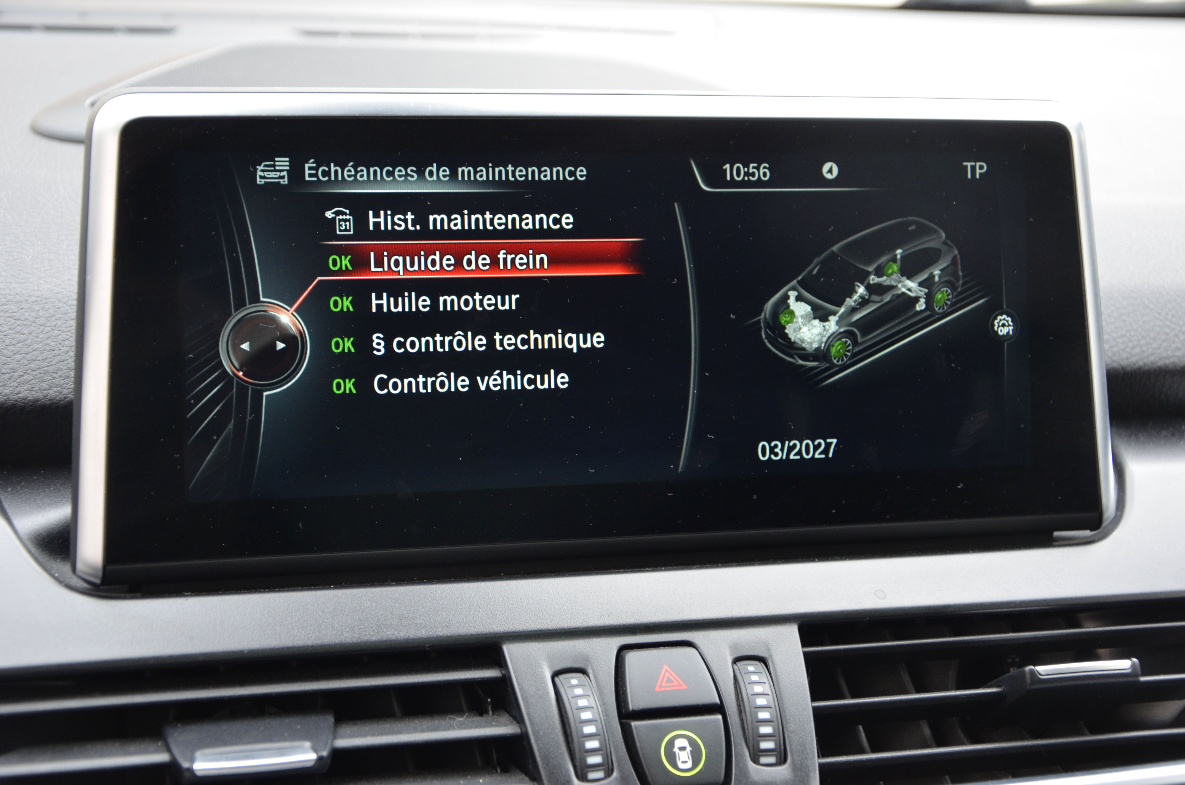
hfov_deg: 32.0
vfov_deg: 21.5
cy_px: 392
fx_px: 2069
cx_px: 592
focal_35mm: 63
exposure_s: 1/60
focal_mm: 42
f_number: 4.8
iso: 500
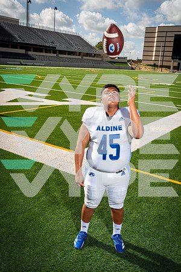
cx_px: 90
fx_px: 264
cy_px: 136
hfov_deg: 37.9
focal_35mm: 35
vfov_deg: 54.4
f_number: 8
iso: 125
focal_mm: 35
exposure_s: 1/250
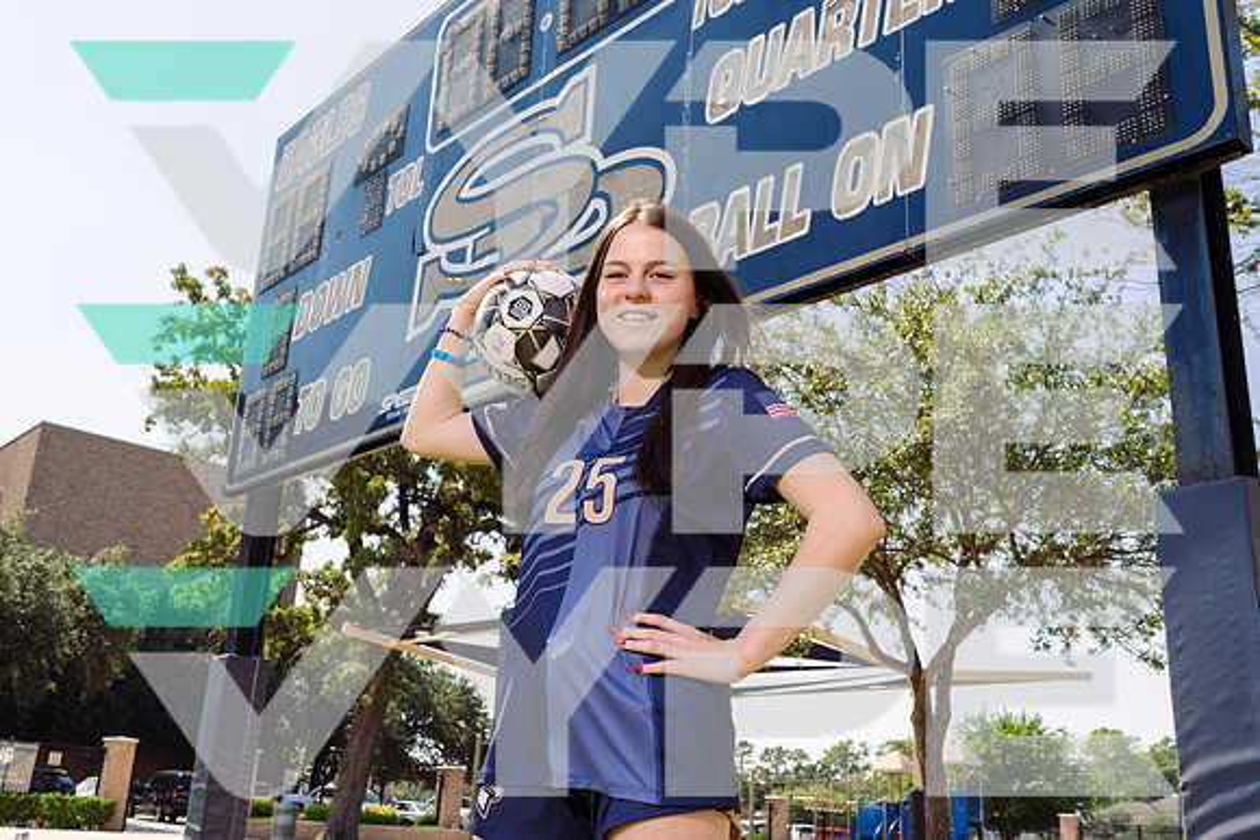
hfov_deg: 54.4
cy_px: 420
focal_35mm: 35
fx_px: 1225
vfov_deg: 37.9
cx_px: 630
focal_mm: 35
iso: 100
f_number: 7.1
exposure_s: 1/250
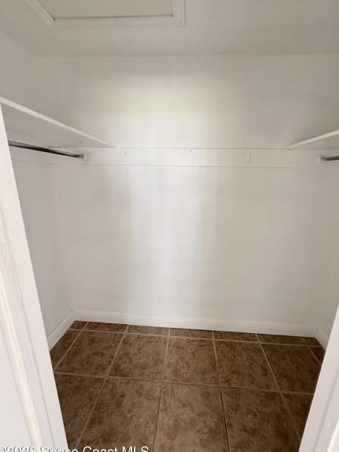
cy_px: 232
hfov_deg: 81.7
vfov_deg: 98.1
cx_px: 176
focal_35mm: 15
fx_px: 196
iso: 250
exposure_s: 1/99
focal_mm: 2.22
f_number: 2.2
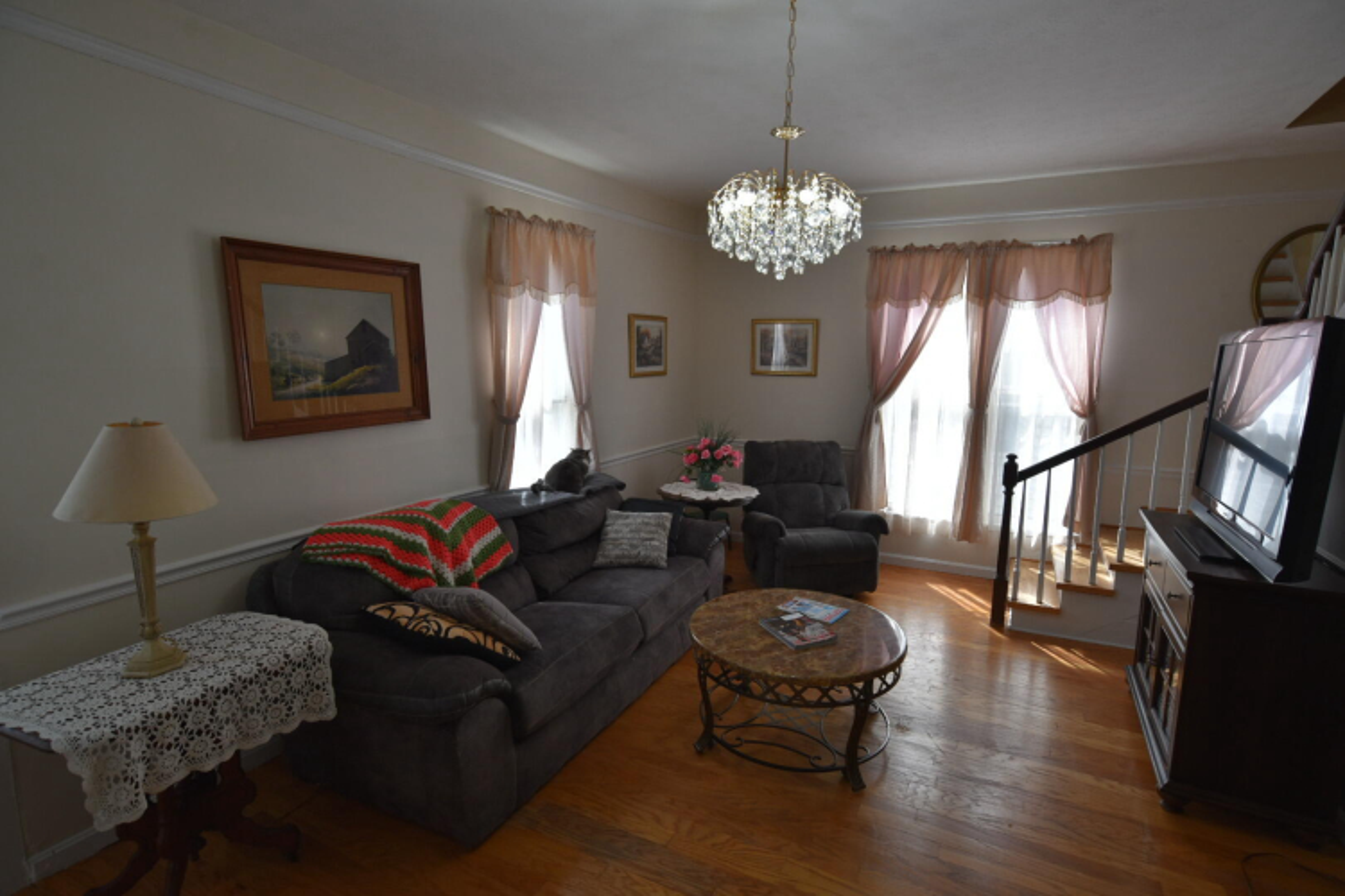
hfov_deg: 90.0
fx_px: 672
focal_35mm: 18
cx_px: 672
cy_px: 448
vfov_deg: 67.4
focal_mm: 18
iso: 400
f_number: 5.6
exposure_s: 1/125
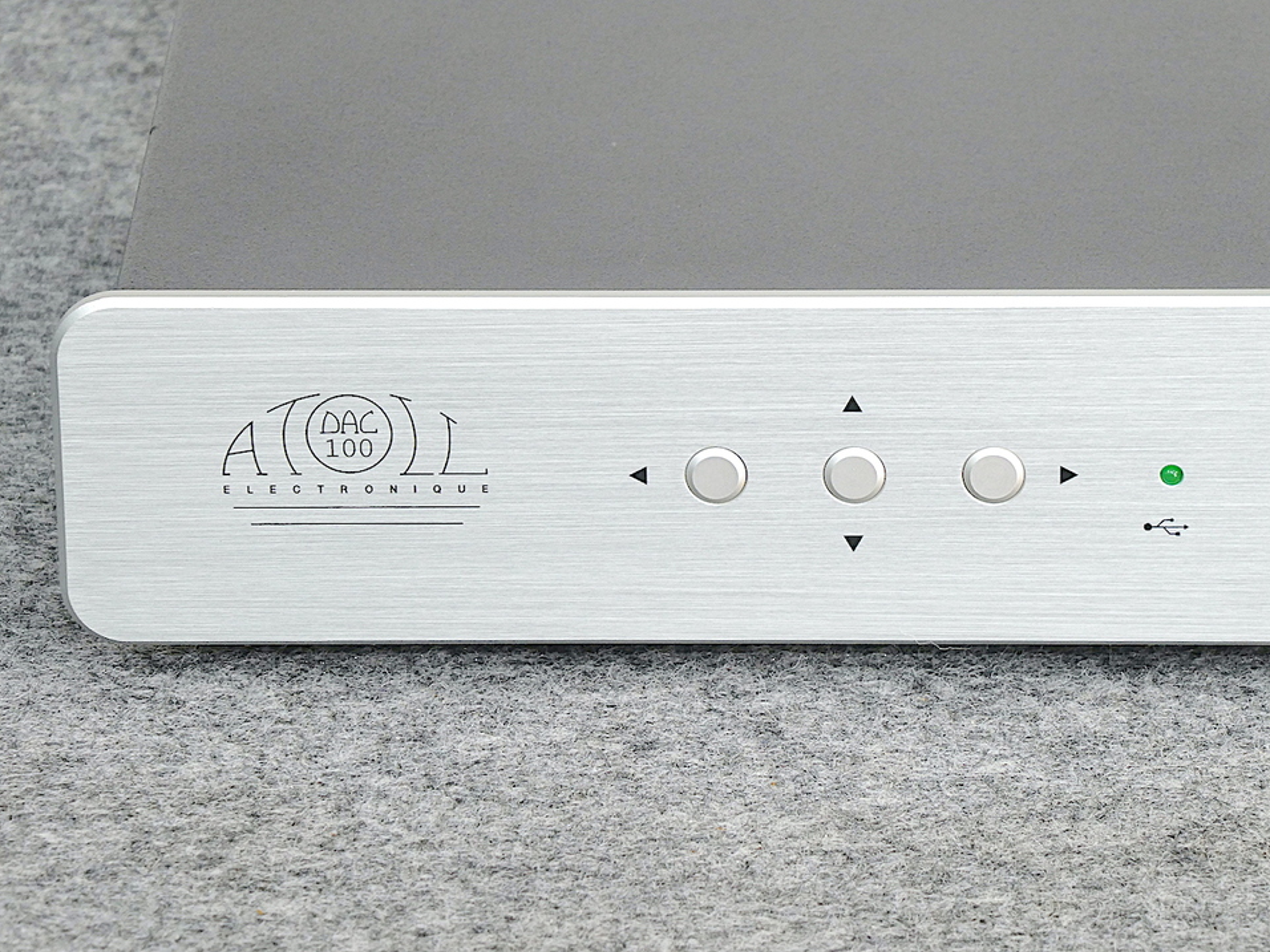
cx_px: 636
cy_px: 475
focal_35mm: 251
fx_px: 9209
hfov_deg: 7.9
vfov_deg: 5.9
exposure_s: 1/13
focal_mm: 44.8
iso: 200
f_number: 5.6
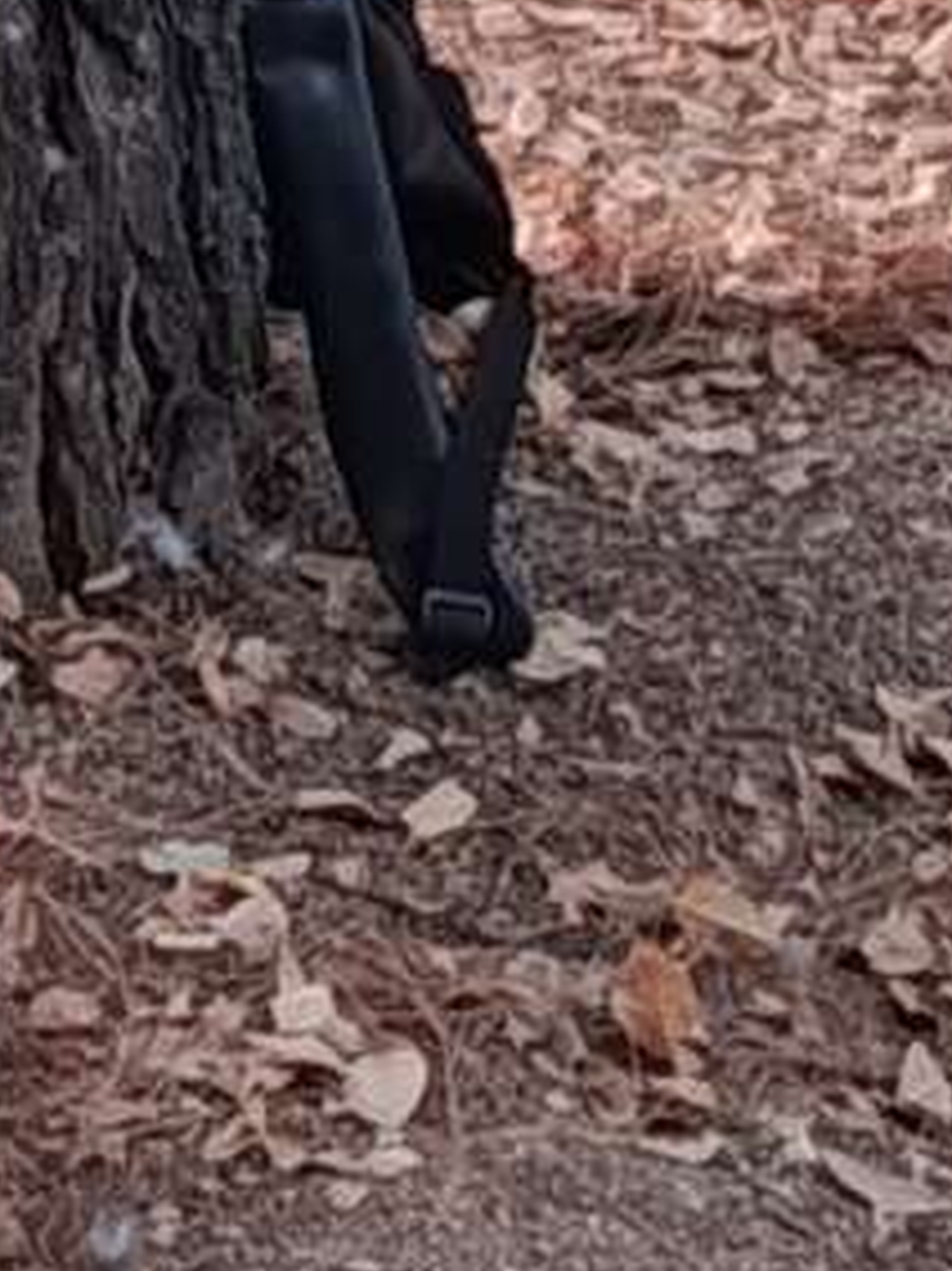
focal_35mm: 226
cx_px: -328
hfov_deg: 6.5
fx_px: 8293
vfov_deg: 8.5
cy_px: -954
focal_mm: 5.24
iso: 1271
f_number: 1.7
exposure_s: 1/33.3
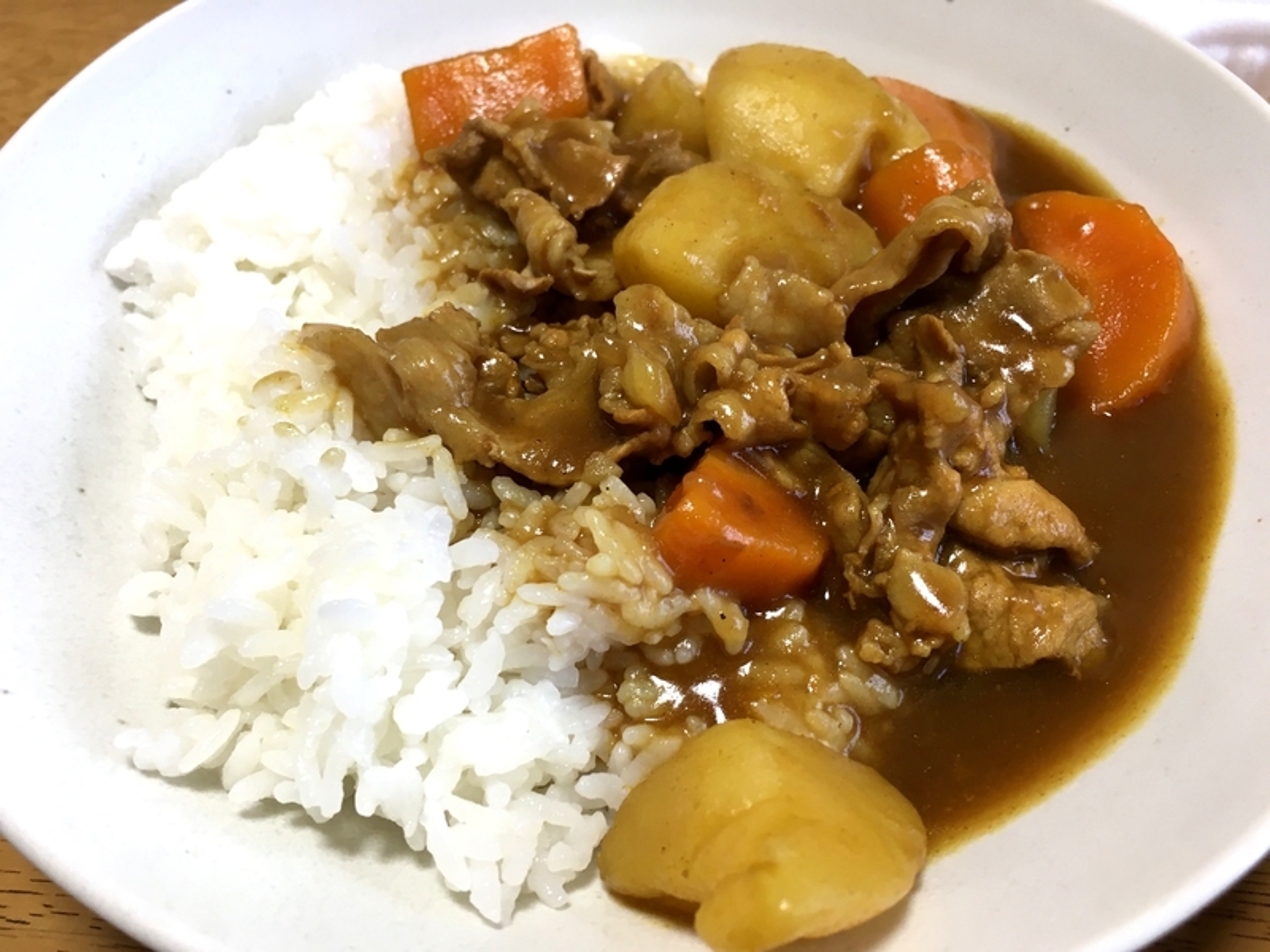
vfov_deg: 48.2
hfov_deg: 61.7
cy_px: 476
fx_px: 1064
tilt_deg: -53.8
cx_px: 635
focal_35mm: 29
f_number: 2.2
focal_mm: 4.15
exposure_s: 1/30
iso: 50
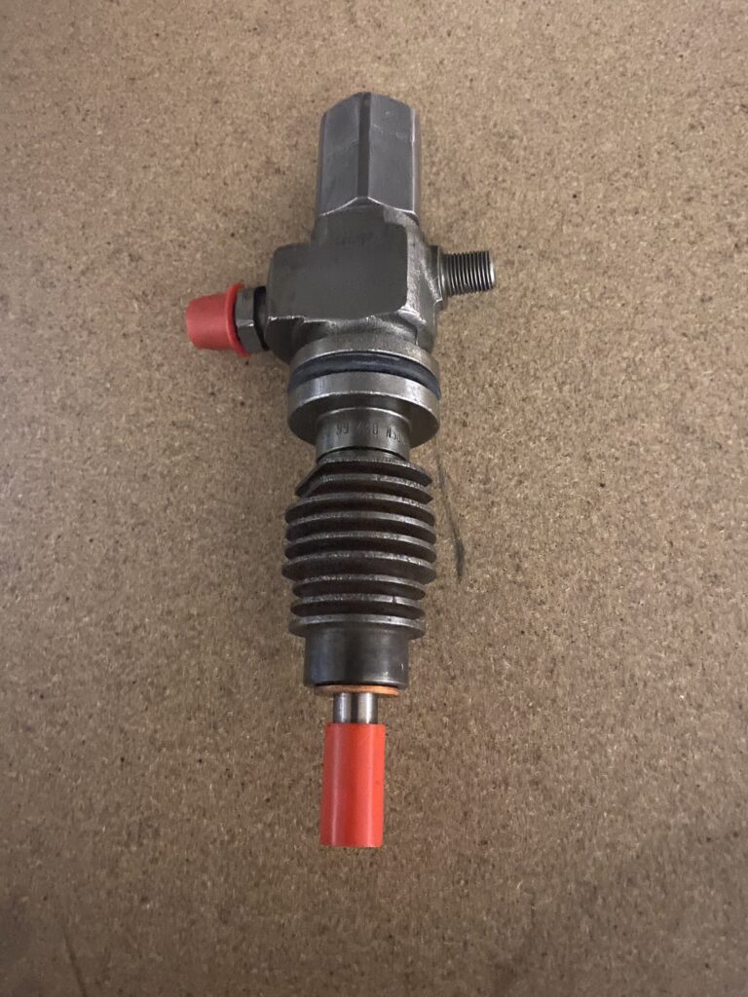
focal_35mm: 26
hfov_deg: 53.1
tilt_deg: -76.9
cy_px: 498
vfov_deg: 67.3
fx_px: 749
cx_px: 374
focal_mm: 4.25
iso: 640
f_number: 1.8
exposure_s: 1/8
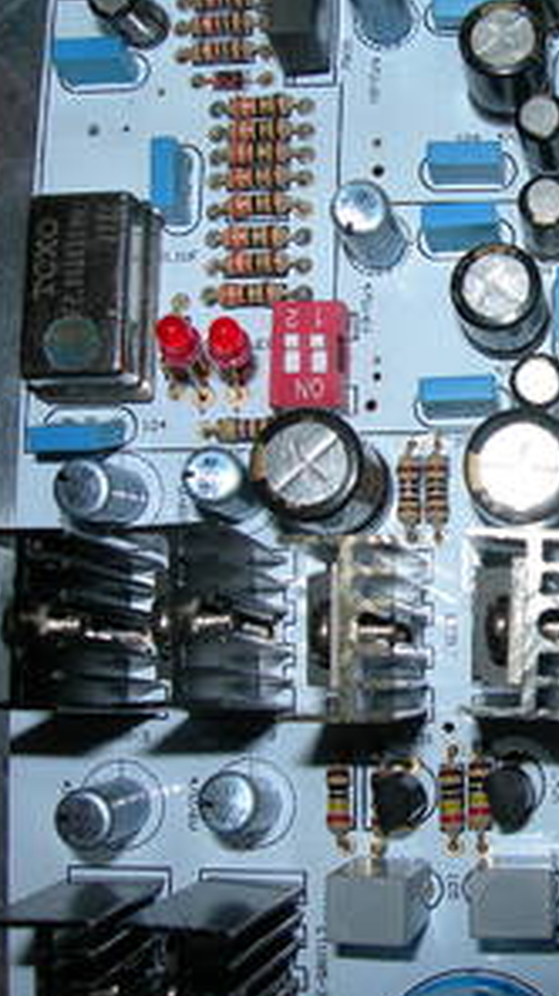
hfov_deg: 20.4
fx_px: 1479
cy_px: 501
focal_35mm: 56
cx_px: 623
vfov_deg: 37.2
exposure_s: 1/60.1
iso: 50
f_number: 4.8
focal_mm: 7.8
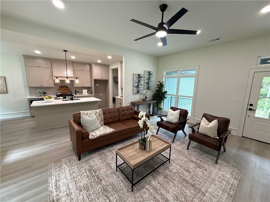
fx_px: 109
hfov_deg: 102.1
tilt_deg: -8.5
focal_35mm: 14
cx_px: 135
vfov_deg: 85.7
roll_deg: -1.3
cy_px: 101
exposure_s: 1/120
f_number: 2.2
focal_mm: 2.22
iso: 200
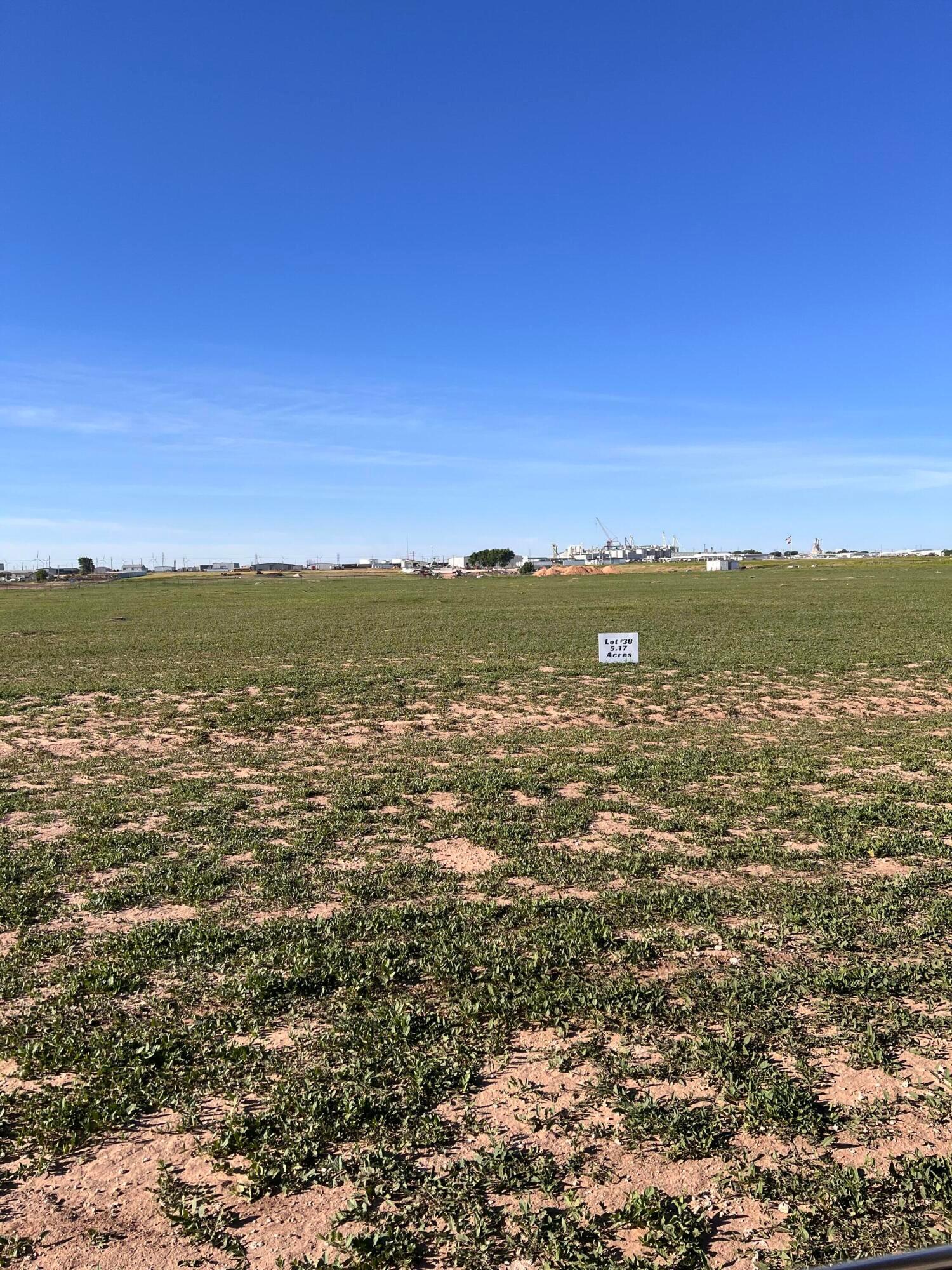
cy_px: 635
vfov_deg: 67.3
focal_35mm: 26
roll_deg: +2.9
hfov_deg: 53.1
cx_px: 476
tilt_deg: -2.1
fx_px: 953
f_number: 1.5
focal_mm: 5.7
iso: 50
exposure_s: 1/4274
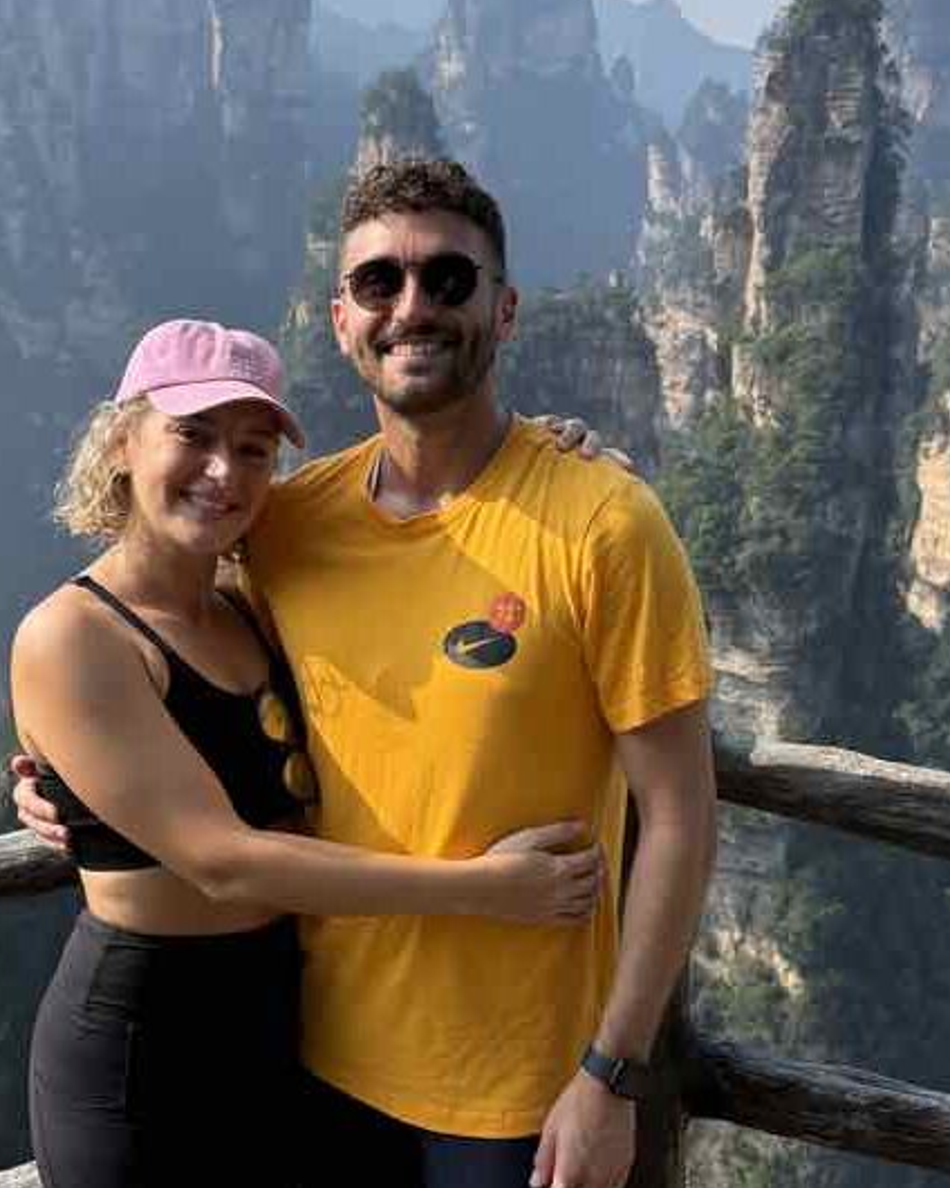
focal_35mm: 53
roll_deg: -3.1
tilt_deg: -17.5
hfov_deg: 28.5
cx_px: 336
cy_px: 681
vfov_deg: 35.3
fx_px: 1863
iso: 100
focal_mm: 6.76
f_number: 1.78
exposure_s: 1/3145
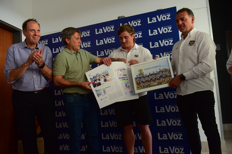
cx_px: 116
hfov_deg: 58.7
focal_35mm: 32
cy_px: 77
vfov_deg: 41.1
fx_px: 206
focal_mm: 32
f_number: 4
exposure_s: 1/125
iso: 1250
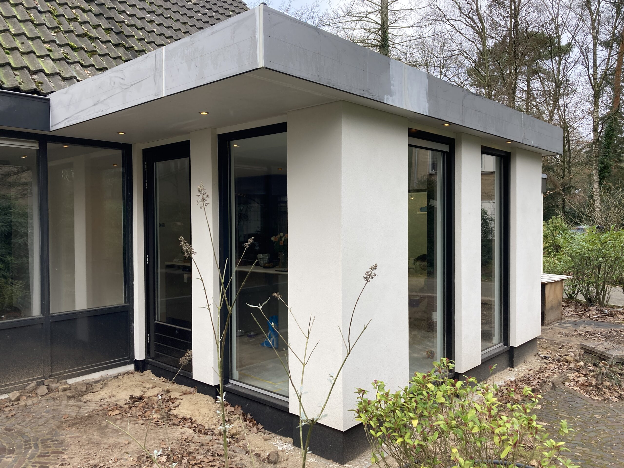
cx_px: 312
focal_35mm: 28
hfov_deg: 63.4
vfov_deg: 49.7
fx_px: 505
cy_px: 234
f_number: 1.8
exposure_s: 1/103
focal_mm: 3.99
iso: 20
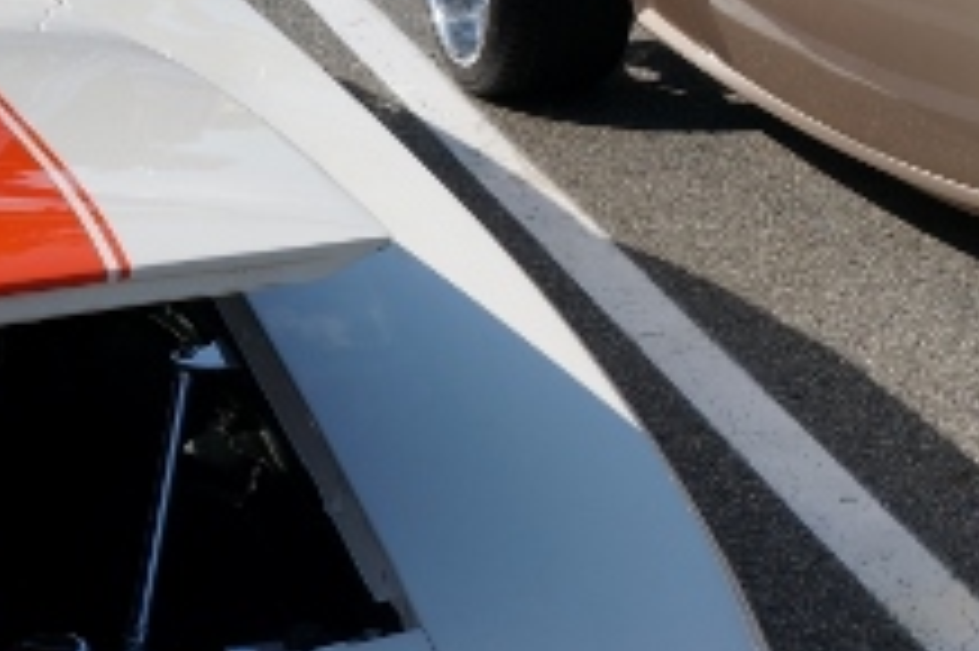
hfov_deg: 19.6
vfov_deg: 13.8
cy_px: -25
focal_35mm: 97
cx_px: 1226
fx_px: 2636
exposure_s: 1/250
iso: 100
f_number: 9
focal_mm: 22
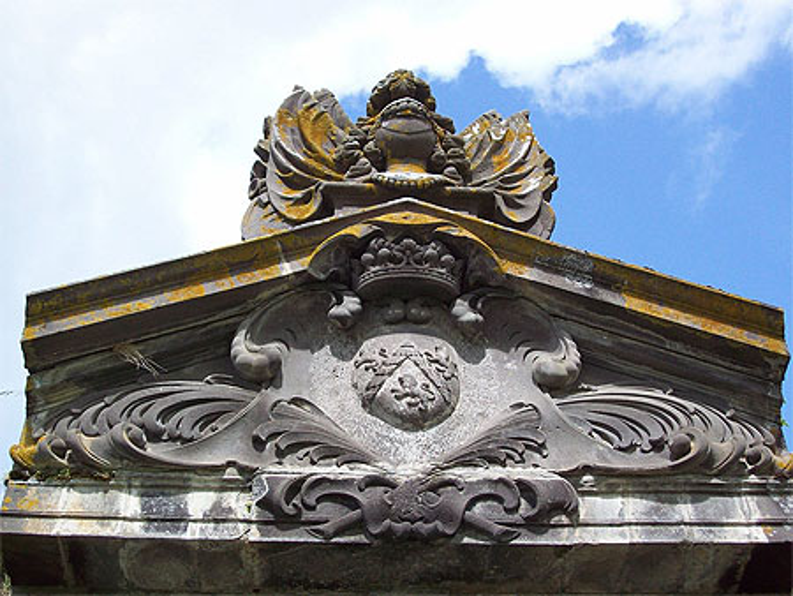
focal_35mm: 56
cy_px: 298
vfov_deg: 26.1
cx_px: 396
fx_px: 1284
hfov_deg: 34.3
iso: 80
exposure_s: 1/430
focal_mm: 9.4
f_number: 3.4
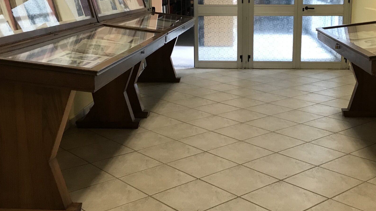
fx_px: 488
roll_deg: -1.1
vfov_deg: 24.3
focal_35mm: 49
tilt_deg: -9.2
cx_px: 227
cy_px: 79
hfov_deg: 41.9
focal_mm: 3.99
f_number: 1.8
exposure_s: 1/25
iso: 40
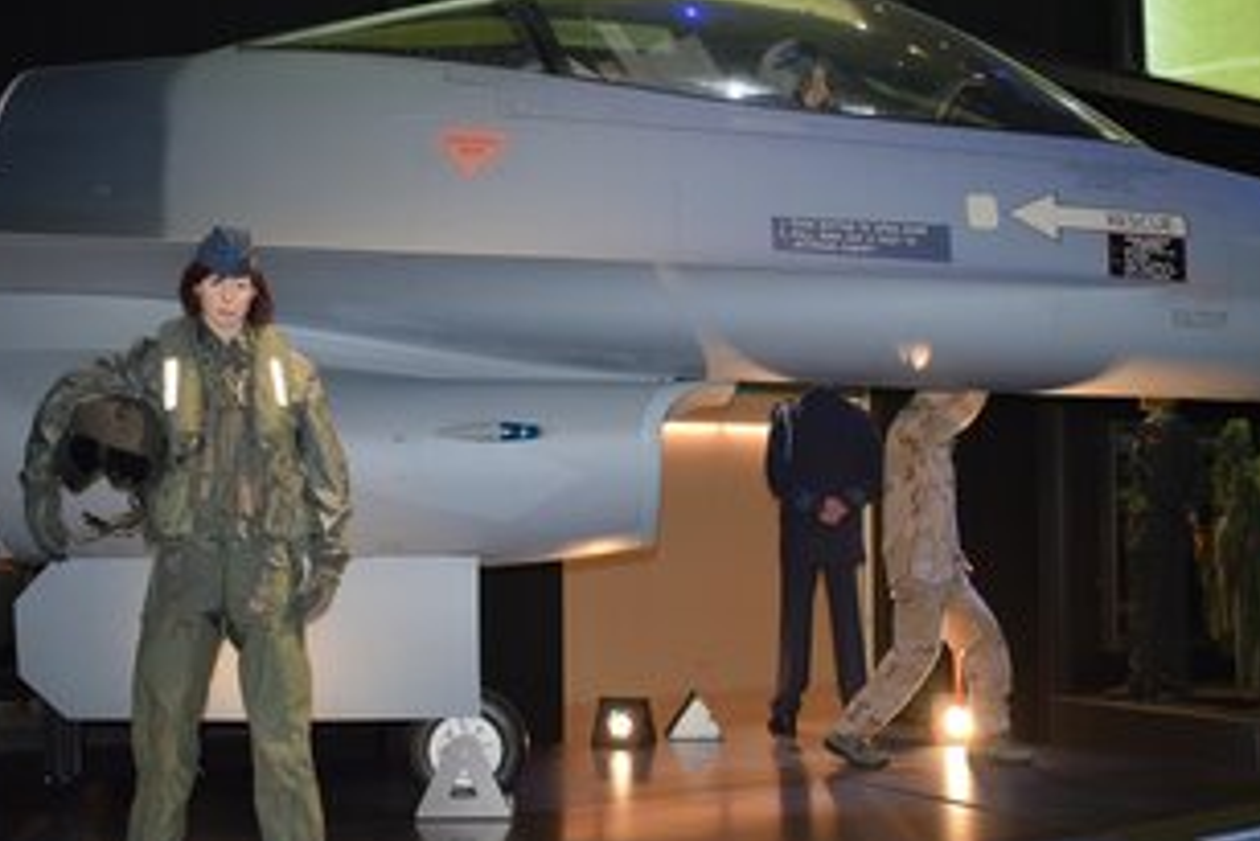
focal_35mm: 43
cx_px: 636
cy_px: 466
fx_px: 1506
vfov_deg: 31.2
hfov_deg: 45.4
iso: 1400
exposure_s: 1/30
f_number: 3.8
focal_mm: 22
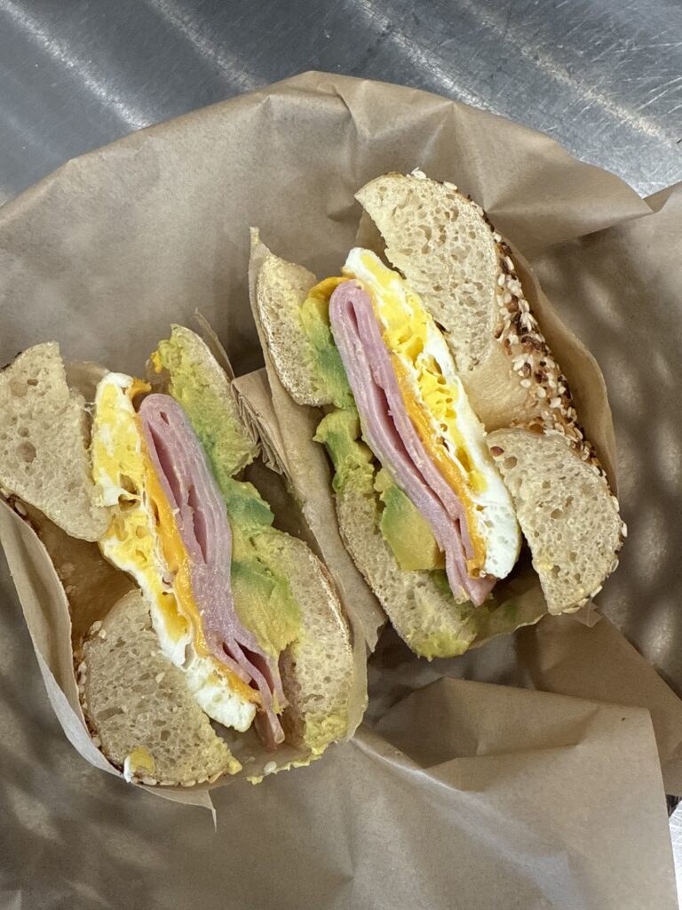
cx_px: 341
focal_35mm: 25
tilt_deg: -73.1
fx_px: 657
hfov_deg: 54.9
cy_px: 455
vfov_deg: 69.4
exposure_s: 1/120
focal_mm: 2.22
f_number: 2.2
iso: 200
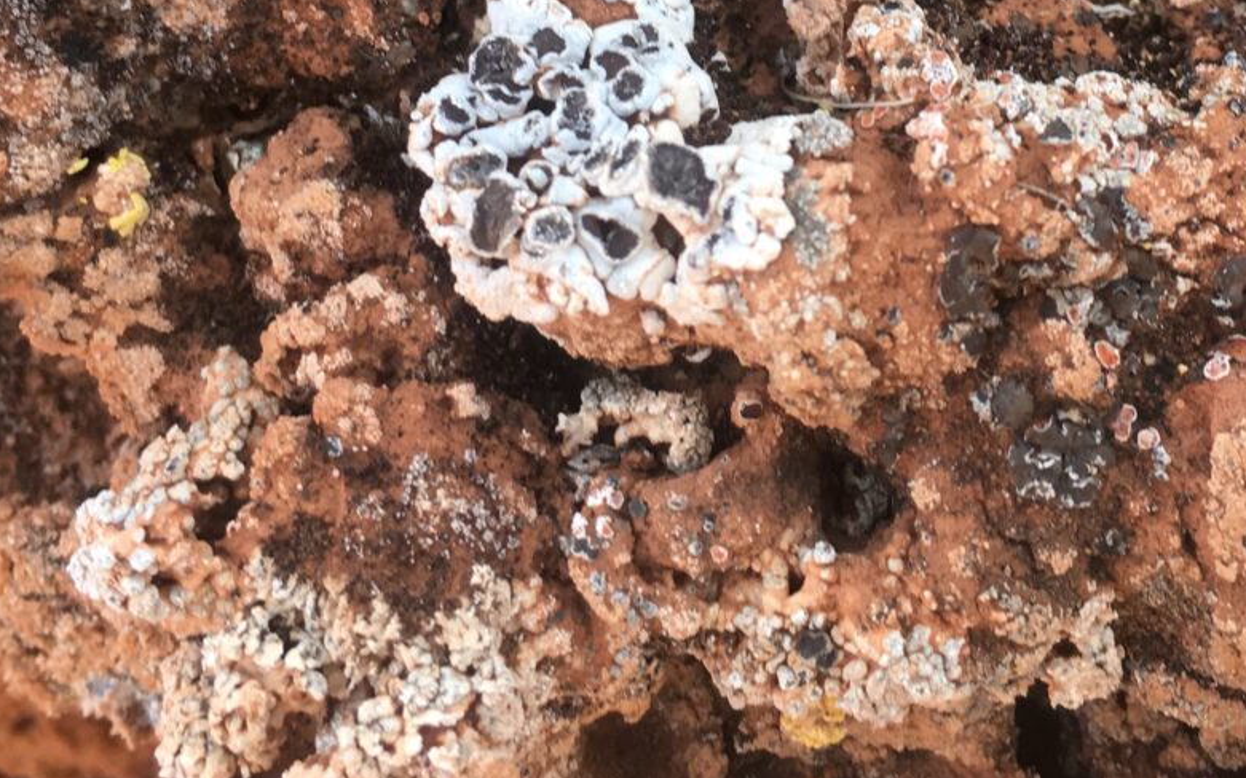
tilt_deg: -57.0
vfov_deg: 19.7
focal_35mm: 63
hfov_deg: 32.3
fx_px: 2139
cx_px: 812
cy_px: -96
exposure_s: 1/120
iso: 32
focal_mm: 4.15
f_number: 2.2
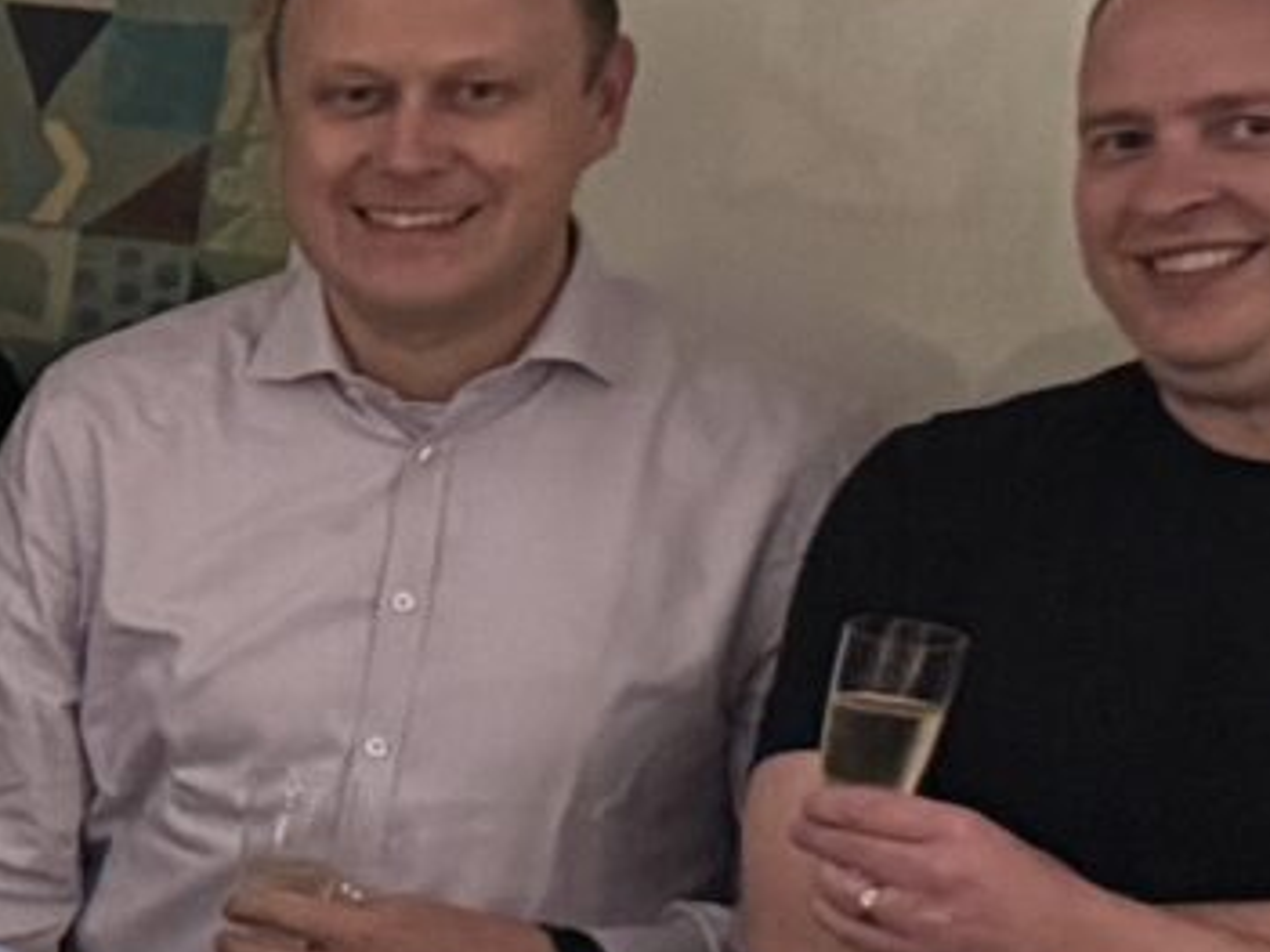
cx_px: -2782
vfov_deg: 8.4
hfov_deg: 8.8
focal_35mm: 175
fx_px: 6418
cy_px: 999
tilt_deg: -15.5
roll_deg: -2.5
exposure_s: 1/33
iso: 640
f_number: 1.78
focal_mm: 6.76
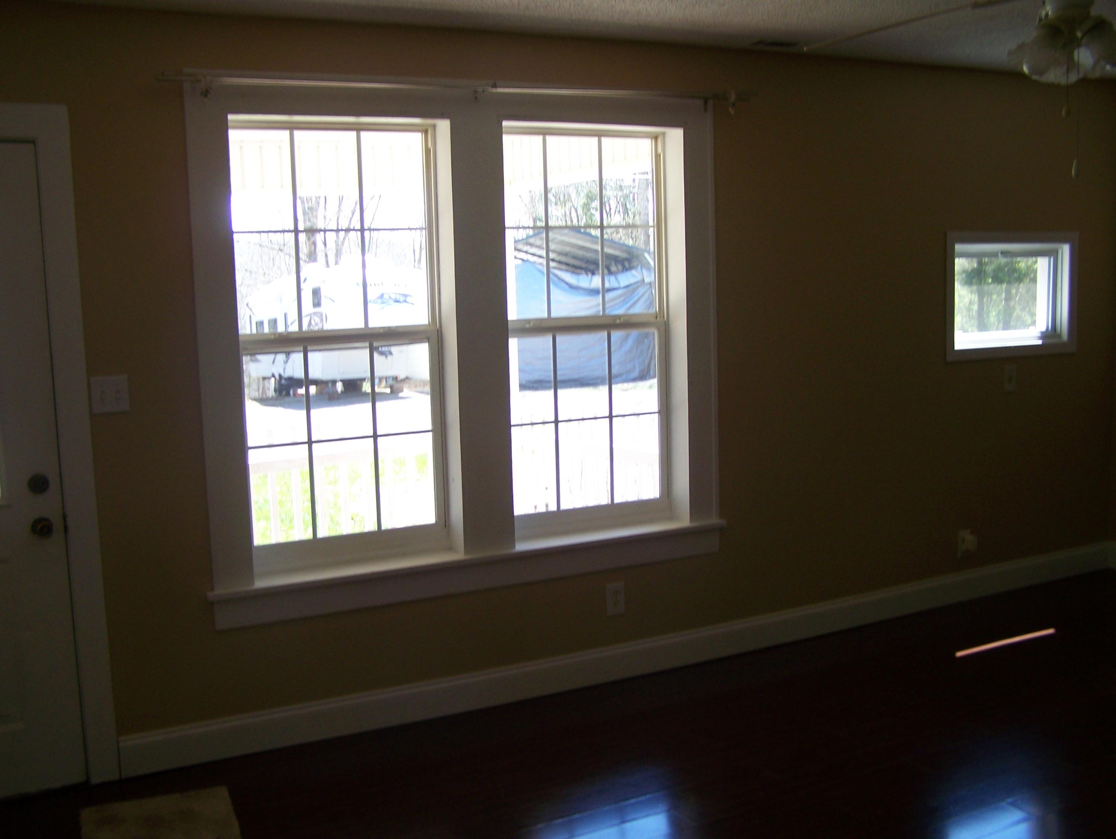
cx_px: 558
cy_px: 420
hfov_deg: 48.9
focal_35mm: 38
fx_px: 1226
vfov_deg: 37.8
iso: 80
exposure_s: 1/60
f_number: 2.8
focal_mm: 6.3
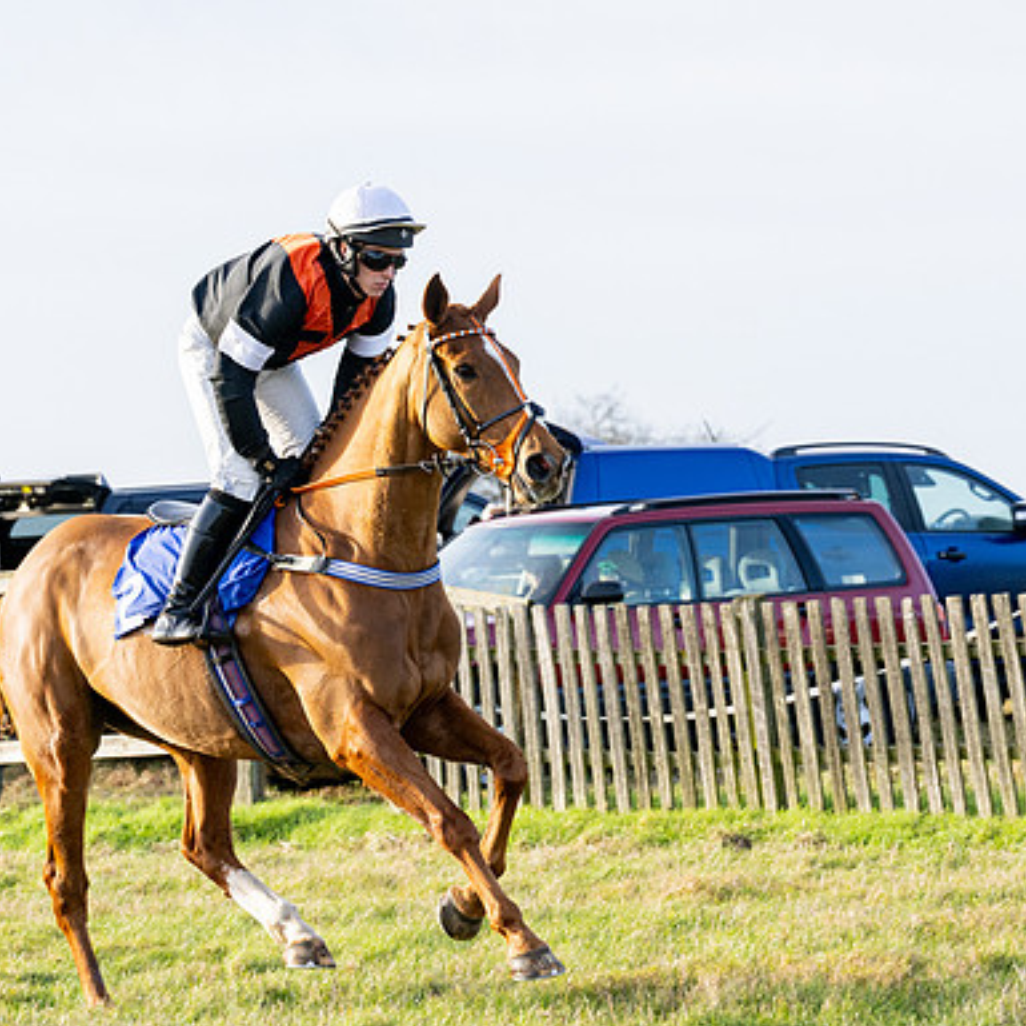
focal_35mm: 190
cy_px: 654
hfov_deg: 9.2
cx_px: 433
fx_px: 6371
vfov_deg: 9.2
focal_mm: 105
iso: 400
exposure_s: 1/1000
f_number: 5
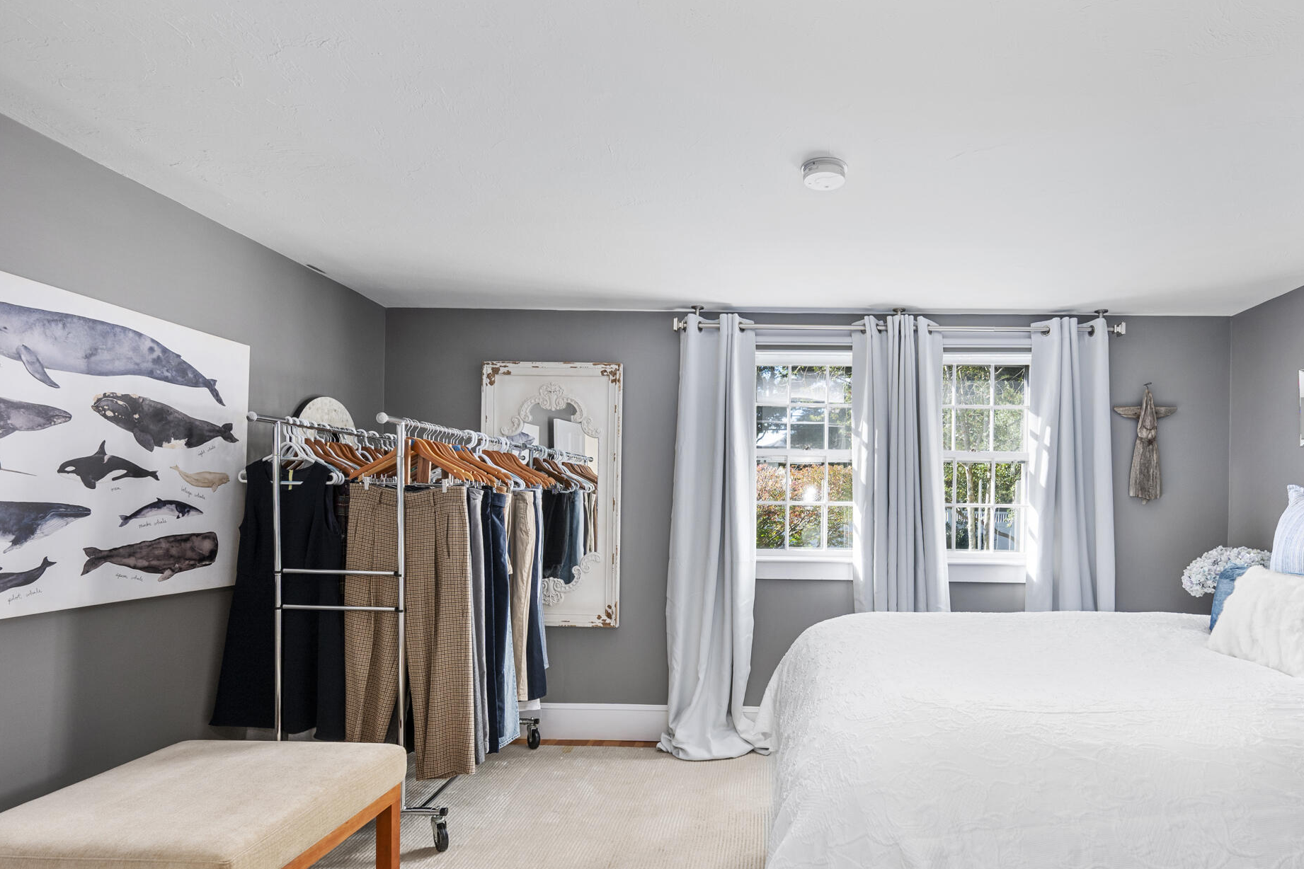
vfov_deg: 62.4
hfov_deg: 84.2
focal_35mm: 20
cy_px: 501
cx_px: 759
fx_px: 713
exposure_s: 1/5
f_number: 8
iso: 320
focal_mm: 14.5
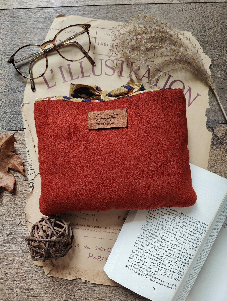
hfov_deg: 59.0
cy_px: 150
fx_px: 201
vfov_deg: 73.9
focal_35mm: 23
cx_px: 114
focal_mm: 6.06
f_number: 1.8
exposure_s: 1/59
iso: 160
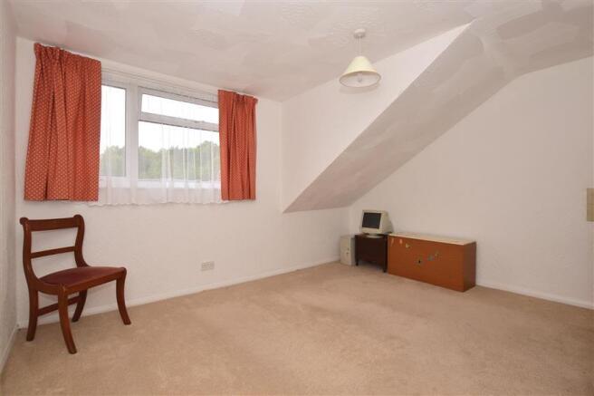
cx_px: 297
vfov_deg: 77.3
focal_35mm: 15
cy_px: 198
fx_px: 247
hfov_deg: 100.4
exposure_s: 1/200
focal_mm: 10
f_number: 10
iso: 400
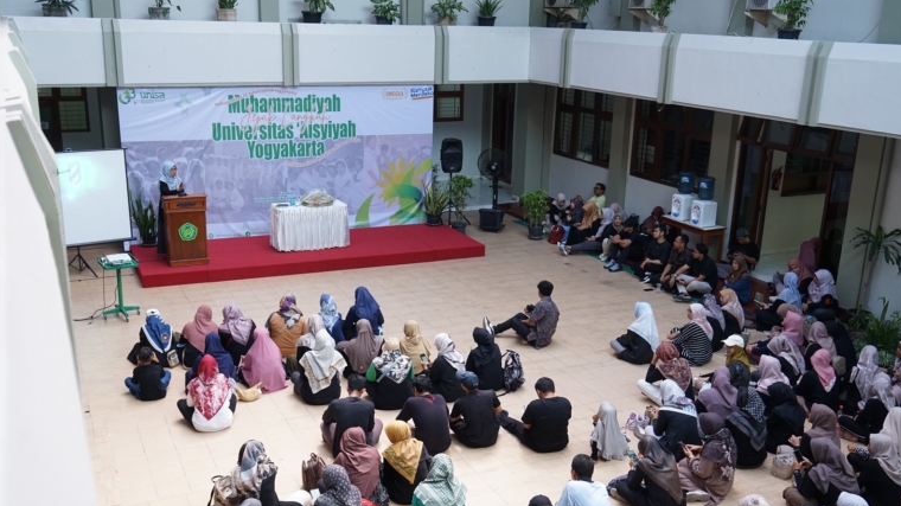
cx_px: 452
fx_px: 860
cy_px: 301
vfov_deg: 32.7
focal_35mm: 36
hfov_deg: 55.3
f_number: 4
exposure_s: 1/160
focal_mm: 34
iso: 800
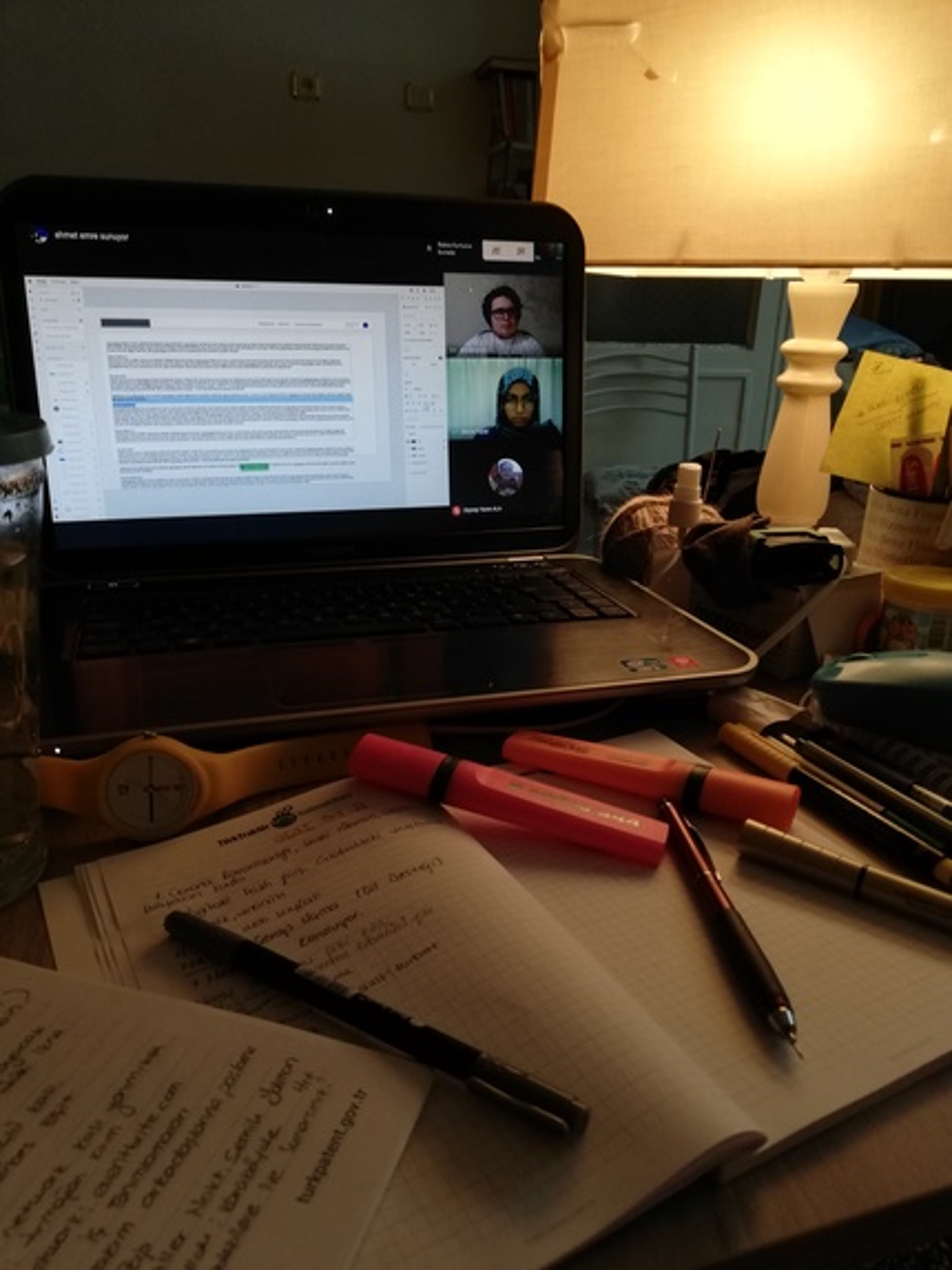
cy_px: 635
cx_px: 476
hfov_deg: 53.1
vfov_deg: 67.3
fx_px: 953
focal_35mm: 26
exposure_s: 1/33.3
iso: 160
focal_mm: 3.81
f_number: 2.2
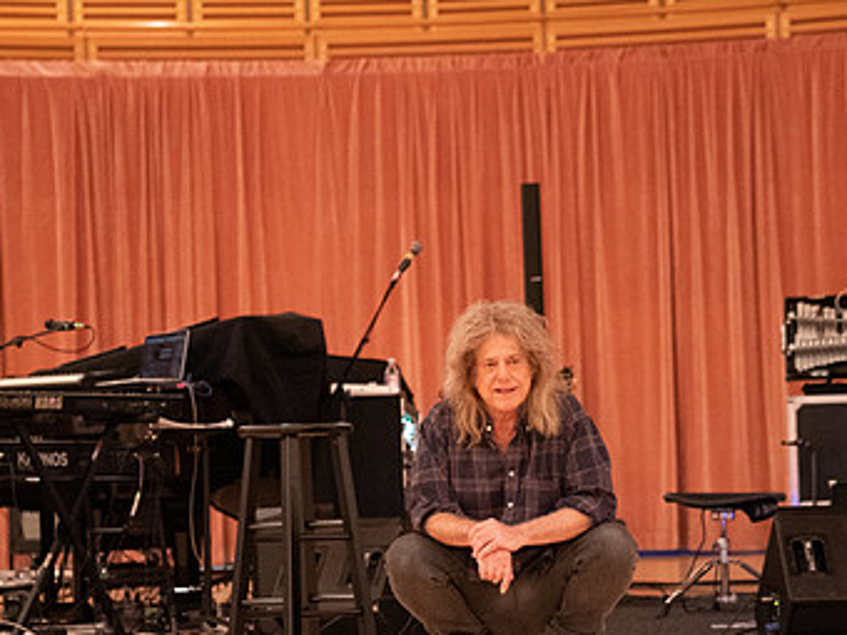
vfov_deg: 12.9
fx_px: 2814
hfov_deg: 17.1
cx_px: 371
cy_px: 355
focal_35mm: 115
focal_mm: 70
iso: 12800
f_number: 2.8
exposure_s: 1/80
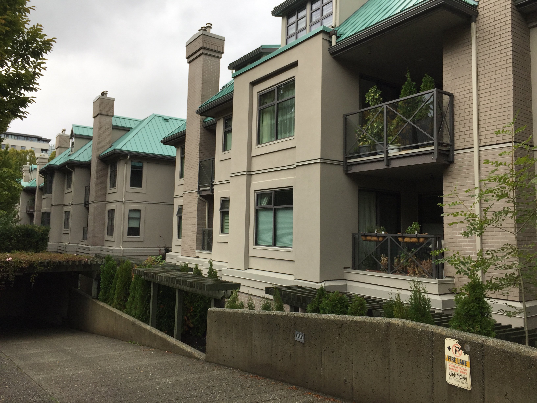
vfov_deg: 48.2
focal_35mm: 29
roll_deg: -1.1
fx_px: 450
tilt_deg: +3.1
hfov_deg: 61.7
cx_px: 268
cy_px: 202
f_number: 2.2
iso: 32
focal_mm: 4.15
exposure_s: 1/860
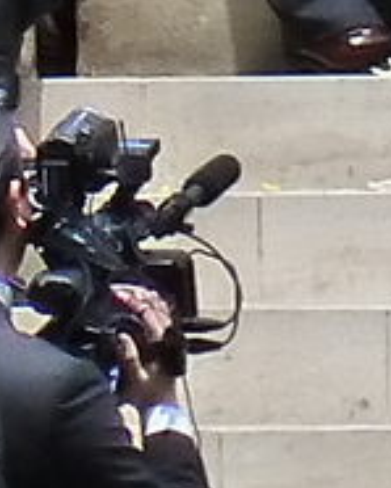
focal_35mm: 3344
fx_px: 48332
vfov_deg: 0.6
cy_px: -590
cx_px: 1330
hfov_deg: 0.5
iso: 200
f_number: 4.9
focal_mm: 49.2
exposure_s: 1/400
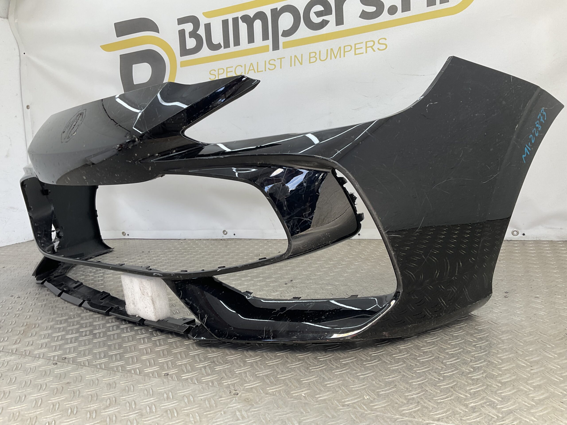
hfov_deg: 61.7
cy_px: 212
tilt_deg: -9.4
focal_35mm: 29
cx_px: 284
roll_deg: +4.1
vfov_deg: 48.2
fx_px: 475
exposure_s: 1/120
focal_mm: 3
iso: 16
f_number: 1.8
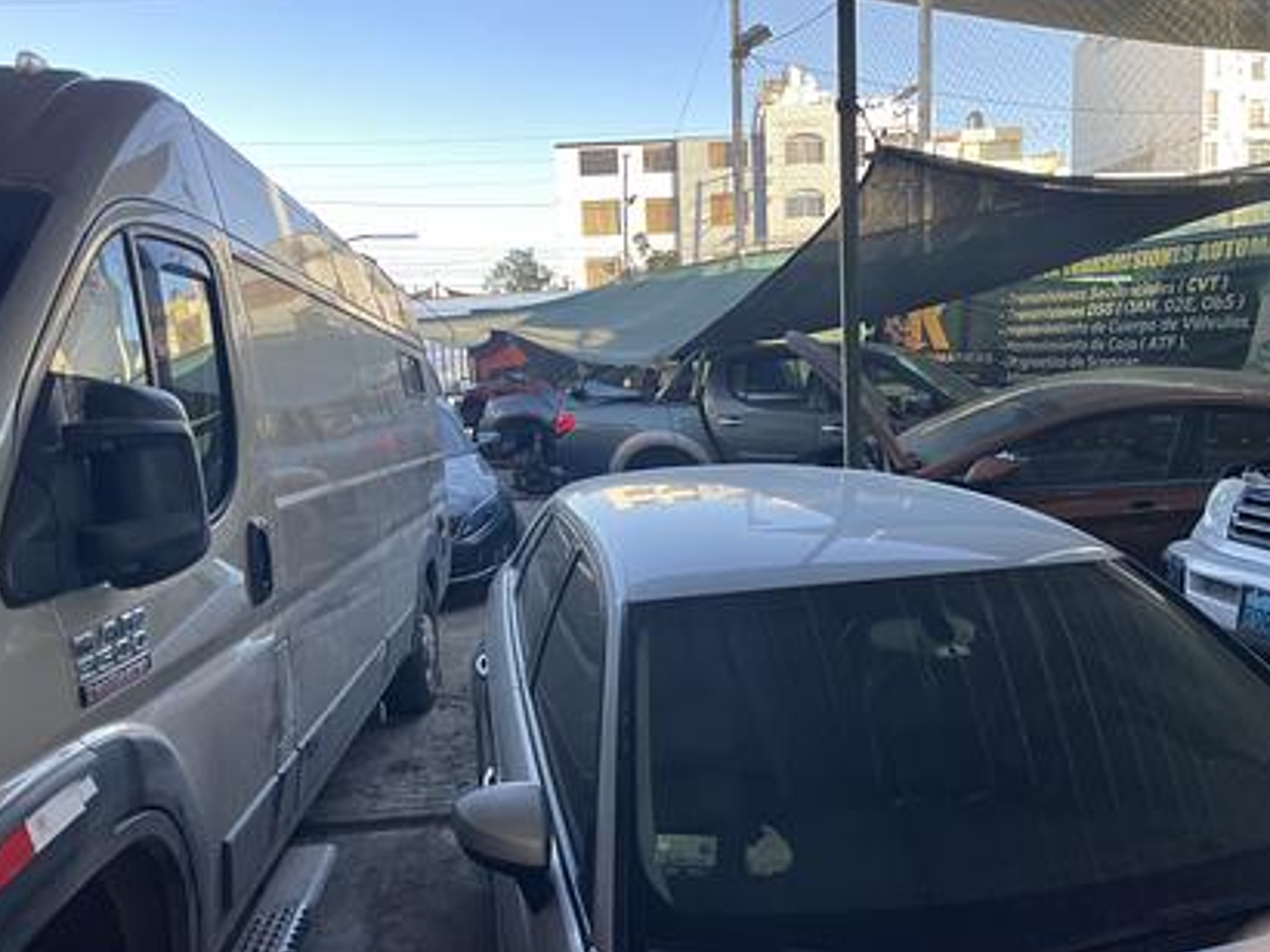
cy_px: 488
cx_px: 641
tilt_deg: -10.2
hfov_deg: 65.3
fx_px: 990
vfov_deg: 51.3
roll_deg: +3.1
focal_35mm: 27
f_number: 1.6
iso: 32
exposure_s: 1/160
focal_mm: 4.2
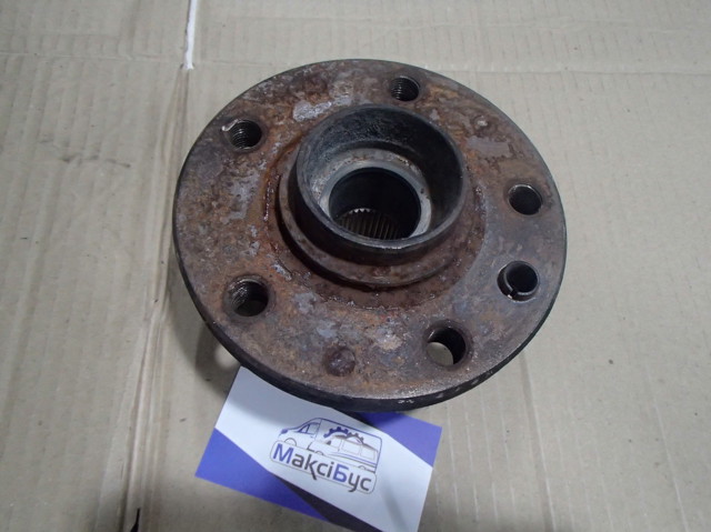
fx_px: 575
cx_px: 356
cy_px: 266
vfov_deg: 49.7
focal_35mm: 28
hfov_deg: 63.5
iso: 800
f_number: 3.9
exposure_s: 1/25
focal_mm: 5
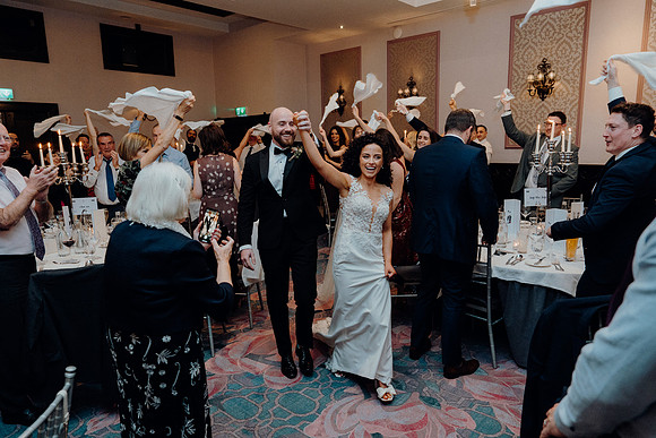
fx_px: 437
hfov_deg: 73.7
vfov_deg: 53.2
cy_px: 219
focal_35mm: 24
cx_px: 328
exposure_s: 1/160
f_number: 3.5
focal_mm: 24
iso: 2500
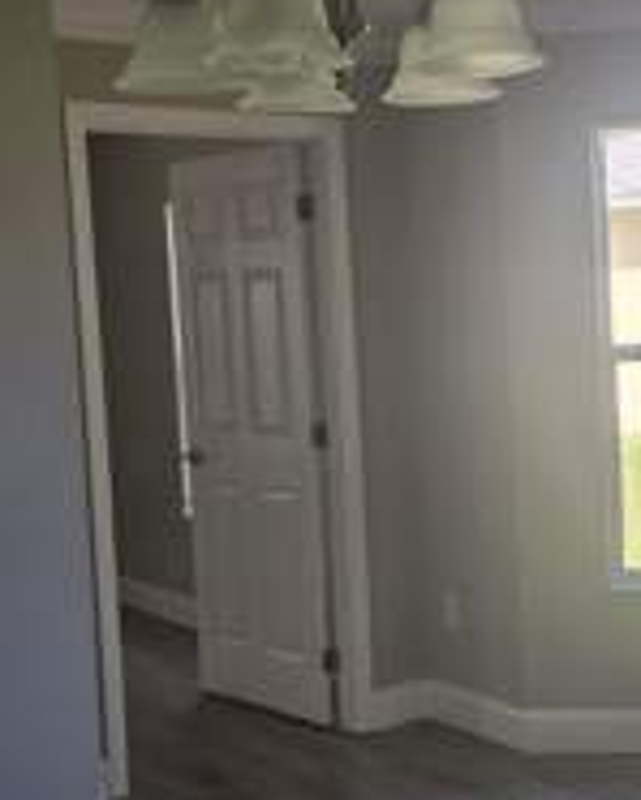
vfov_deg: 32.5
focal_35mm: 58
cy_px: 387
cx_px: 542
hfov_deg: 25.6
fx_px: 1374
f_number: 1.7
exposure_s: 1/180
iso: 32
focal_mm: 6.3
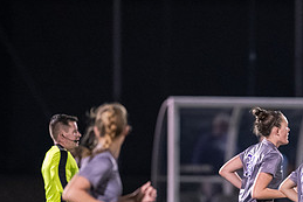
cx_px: 298
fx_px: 5667
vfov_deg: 2.0
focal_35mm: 673
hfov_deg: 3.1
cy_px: 199
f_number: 2.8
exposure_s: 1/640
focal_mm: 300
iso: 8000
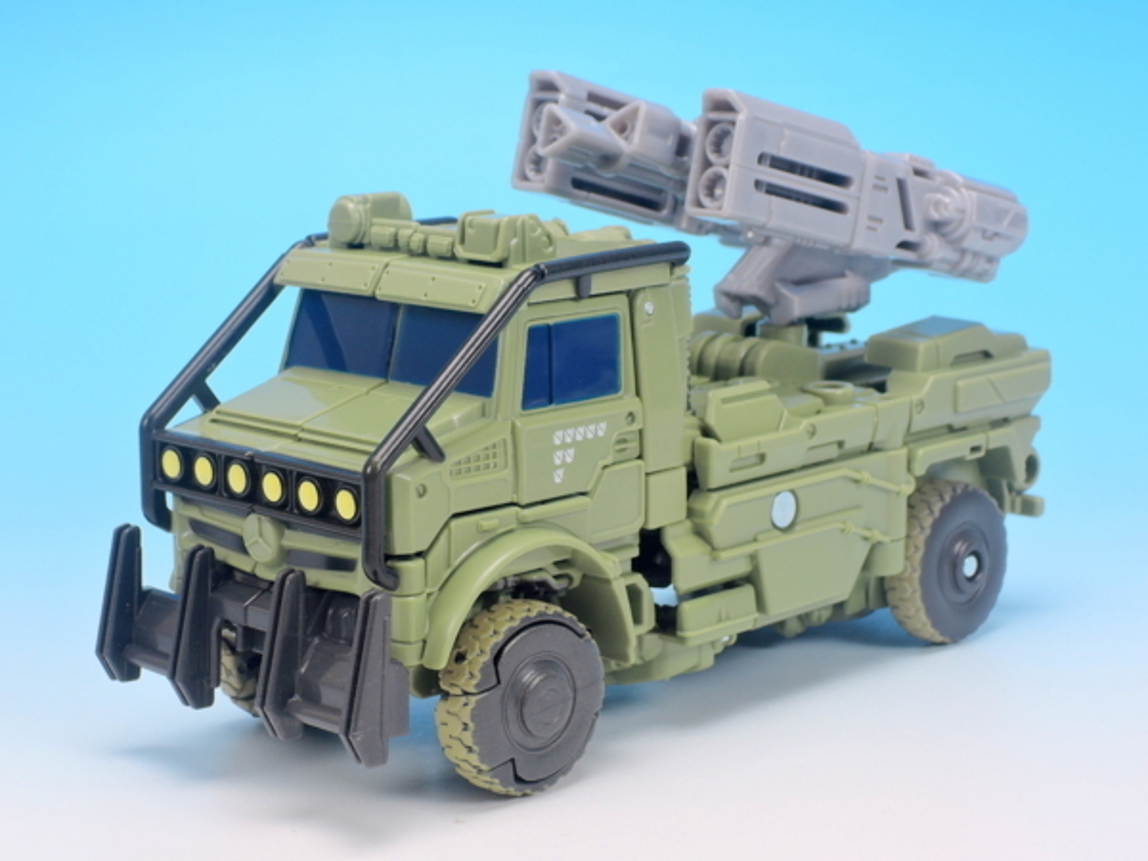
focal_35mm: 85
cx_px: 574
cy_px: 430
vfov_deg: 17.4
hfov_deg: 23.0
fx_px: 2819
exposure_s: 1
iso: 80
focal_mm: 18.2
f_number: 7.1
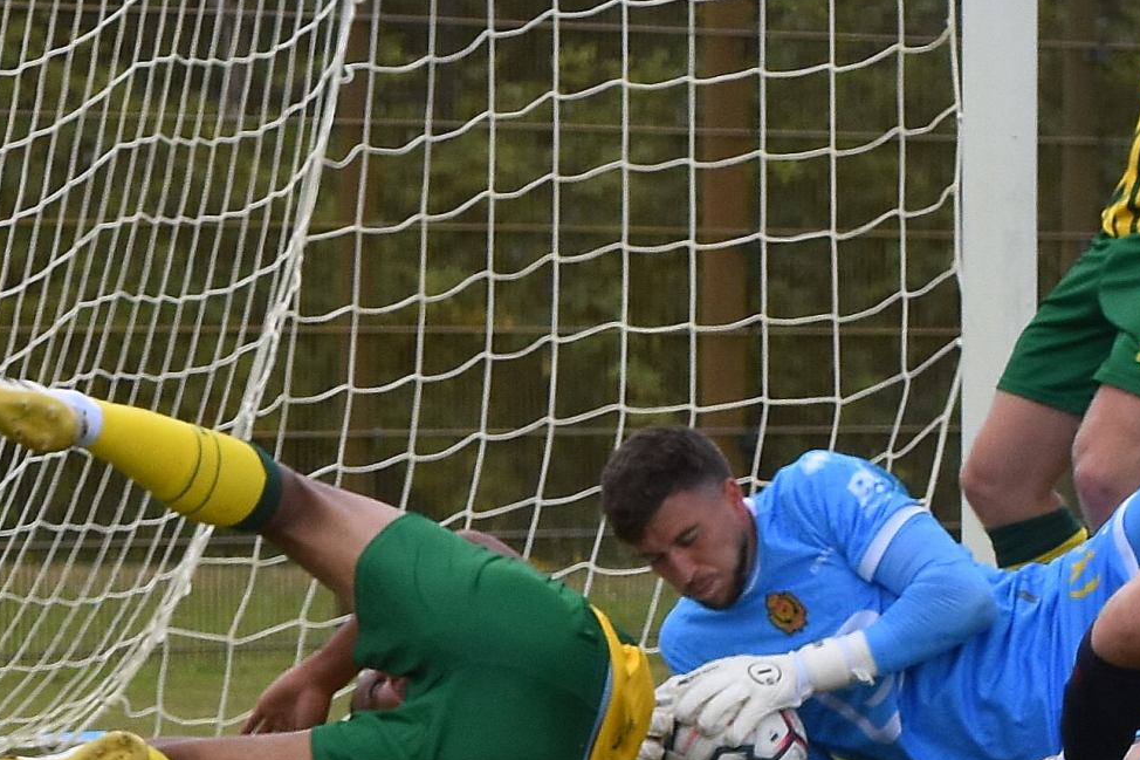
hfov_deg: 5.8
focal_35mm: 355
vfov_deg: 3.9
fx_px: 11239
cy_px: 201
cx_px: 949
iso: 280
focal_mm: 120
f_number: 4
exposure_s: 1/1000
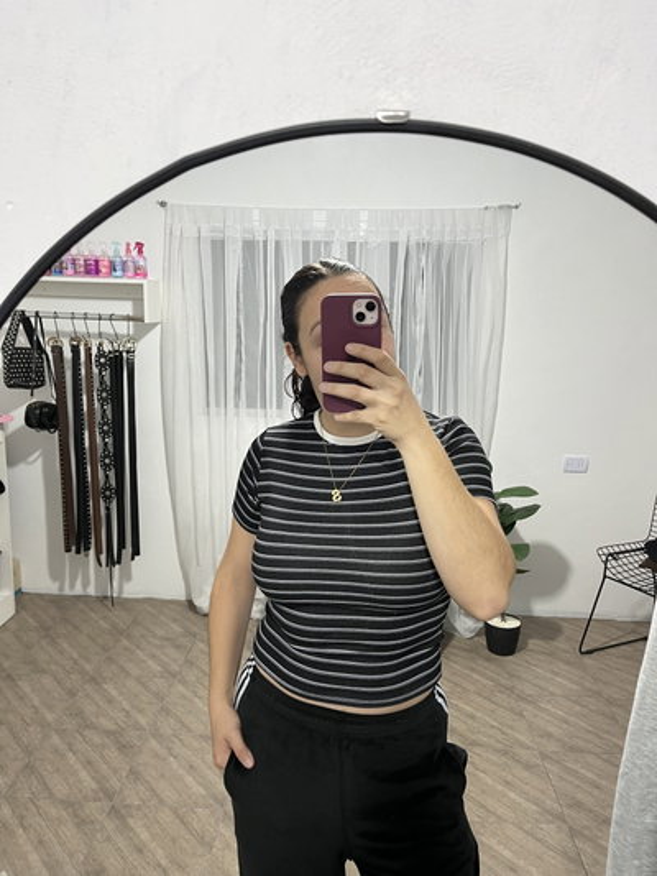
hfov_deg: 53.1
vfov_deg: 67.3
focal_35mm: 26
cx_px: 328
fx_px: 658
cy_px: 438
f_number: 1.6
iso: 125
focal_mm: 5.1
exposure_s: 1/50
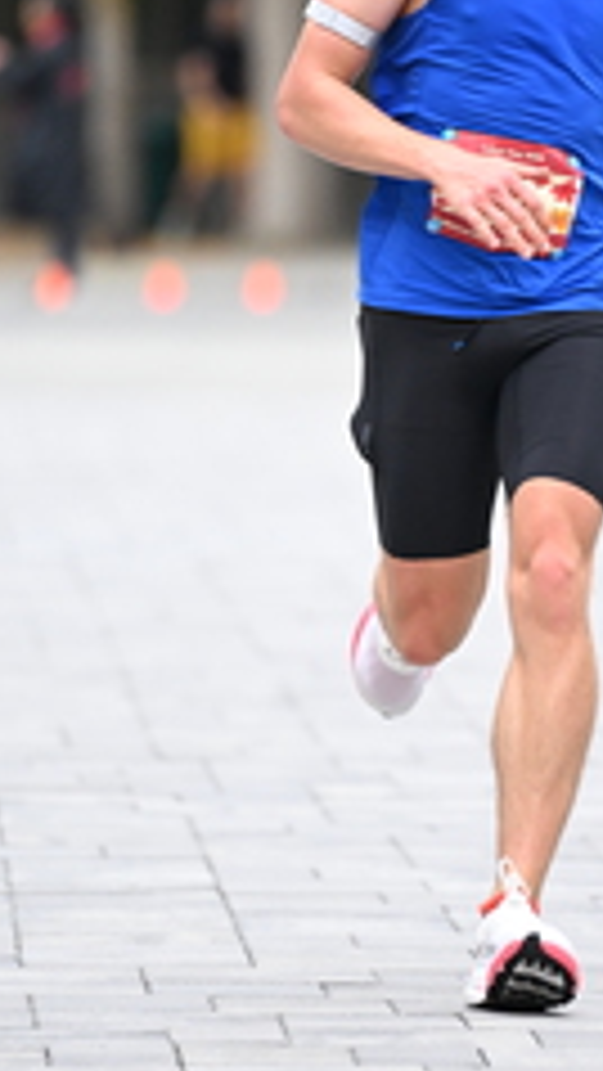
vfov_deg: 4.5
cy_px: 369
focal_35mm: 484
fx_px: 13748
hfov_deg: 2.5
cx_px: 466
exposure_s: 1/800
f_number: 2.8
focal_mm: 200
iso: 1600
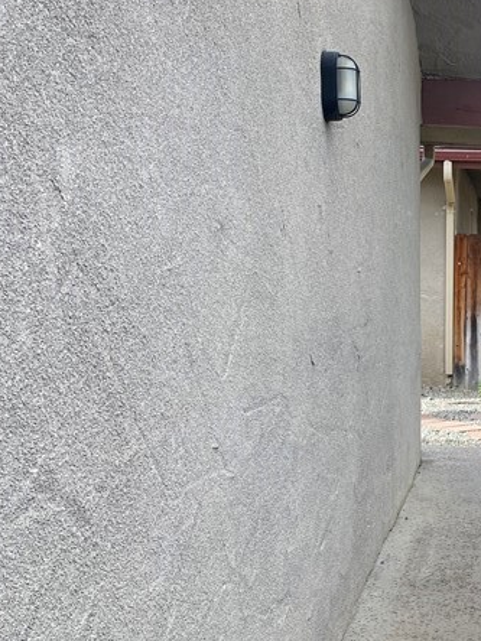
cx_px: 537
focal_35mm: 60
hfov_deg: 22.9
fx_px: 1112
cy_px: 465
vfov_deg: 31.7
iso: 32
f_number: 1.8
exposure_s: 1/449
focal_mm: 4.25
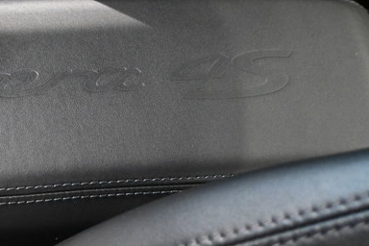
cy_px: 111
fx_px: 799
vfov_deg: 17.5
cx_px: 34
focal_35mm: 78
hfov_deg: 25.2
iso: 4500
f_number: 4.5
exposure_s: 1/60
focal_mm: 26
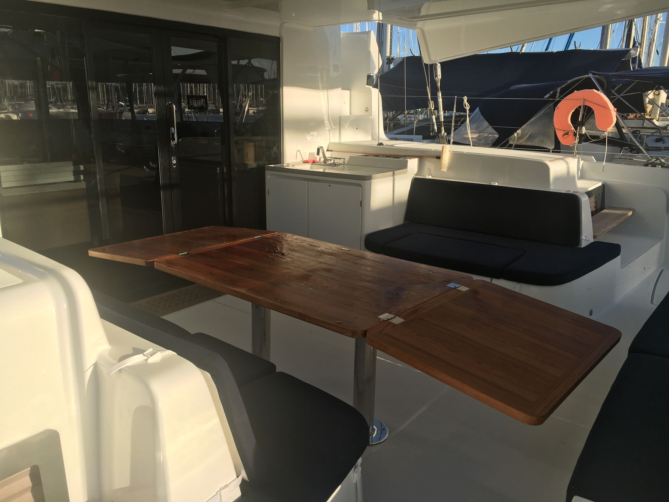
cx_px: 334
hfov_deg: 61.7
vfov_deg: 48.2
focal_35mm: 29
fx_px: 560
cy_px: 251
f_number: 2.2
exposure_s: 1/1099
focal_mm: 4.15
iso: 25
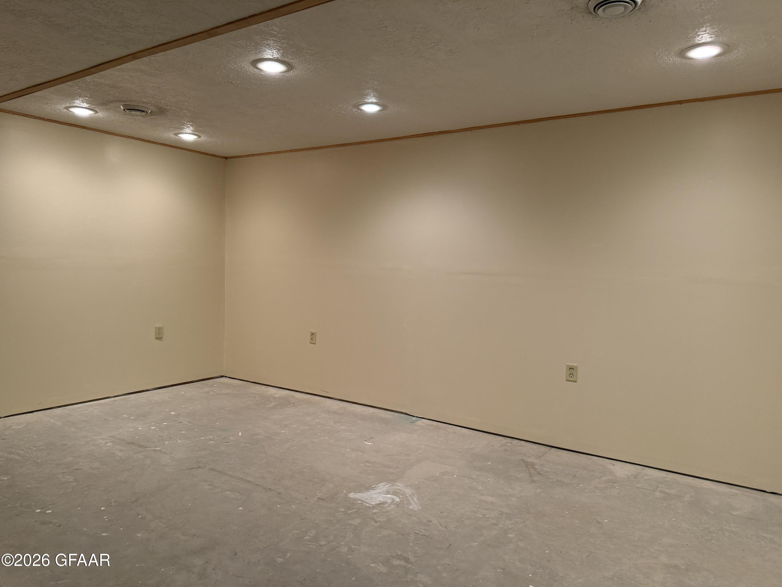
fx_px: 542
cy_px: 294
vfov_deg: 56.8
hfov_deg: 71.6
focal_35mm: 24
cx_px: 391
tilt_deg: -3.0
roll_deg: -1.2
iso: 200
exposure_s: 1/60
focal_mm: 6.76
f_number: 1.78
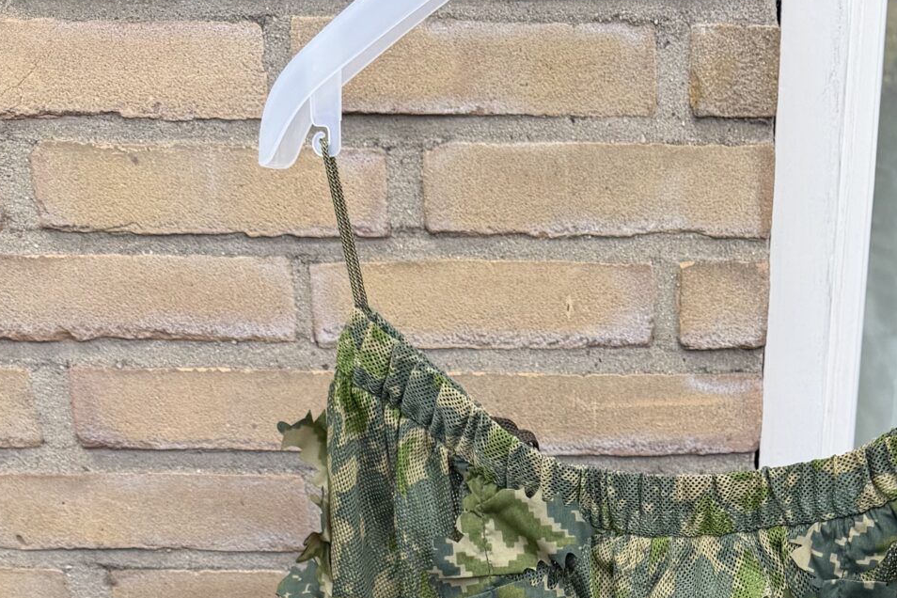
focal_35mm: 67
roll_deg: +0.2
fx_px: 1669
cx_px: 650
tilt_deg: -31.6
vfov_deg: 17.7
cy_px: 951
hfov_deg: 29.7
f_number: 1.78
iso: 64
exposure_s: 1/251
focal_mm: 6.76
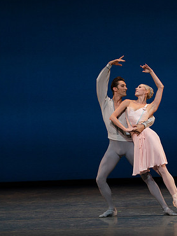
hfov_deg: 4.9
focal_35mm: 301
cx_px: 104
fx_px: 2053
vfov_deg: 6.6
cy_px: 119
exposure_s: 1/500
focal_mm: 200
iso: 3200
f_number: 8
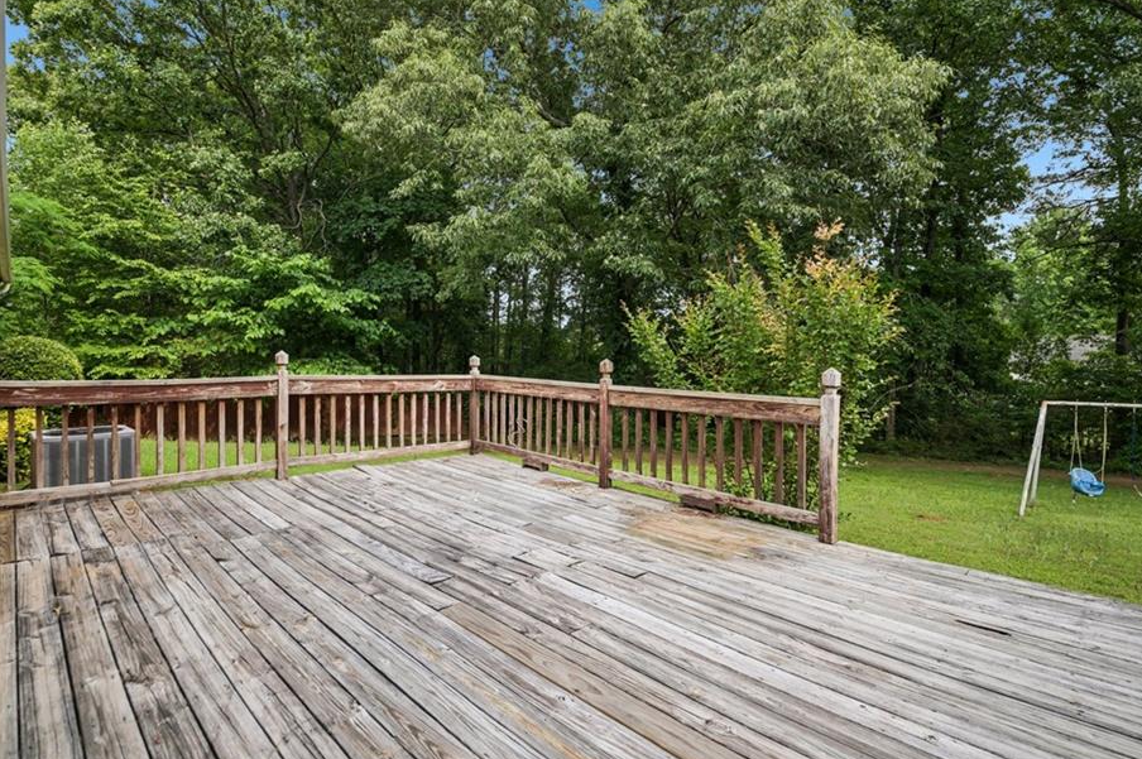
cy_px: 366
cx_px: 524
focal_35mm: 17
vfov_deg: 70.3
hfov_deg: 93.1
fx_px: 539
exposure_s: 1/80
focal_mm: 15
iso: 64
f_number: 8
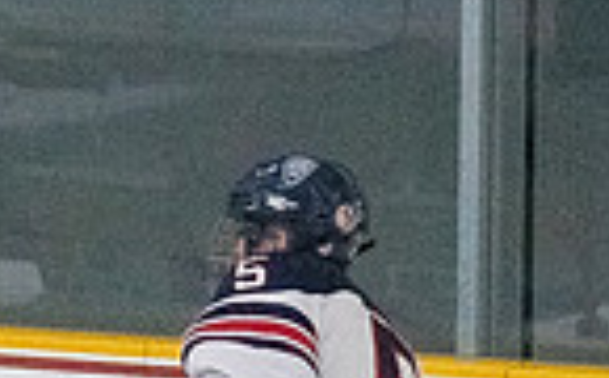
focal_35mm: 1226
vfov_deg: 1.1
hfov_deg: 1.7
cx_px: 428
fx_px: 20309
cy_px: 613
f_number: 5
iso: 8000
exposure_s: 1/1600
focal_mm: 200
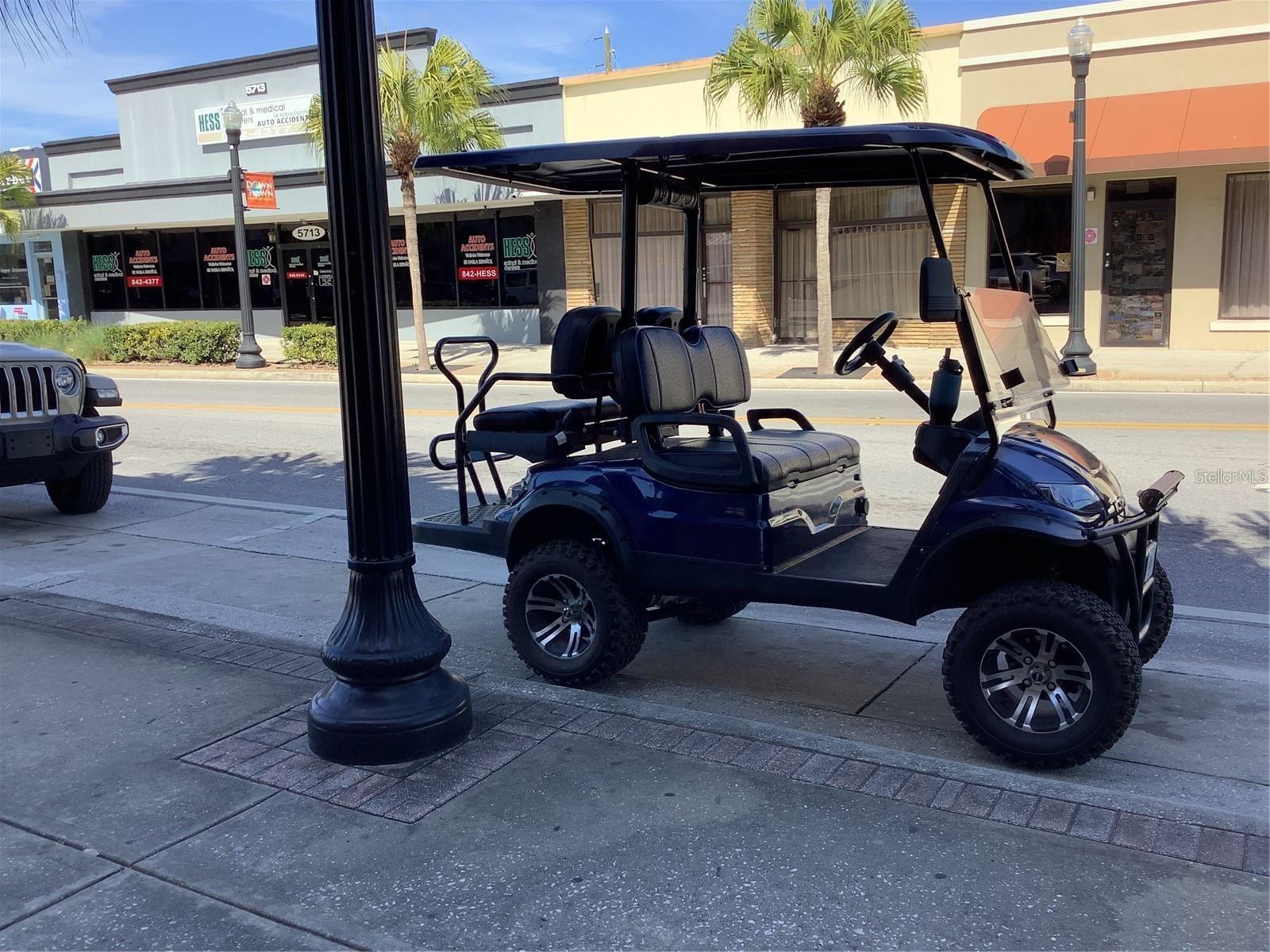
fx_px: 1137
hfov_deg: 58.4
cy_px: 476
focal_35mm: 31
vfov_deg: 45.4
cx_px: 635
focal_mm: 3.3
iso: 25
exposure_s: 1/433
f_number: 2.4
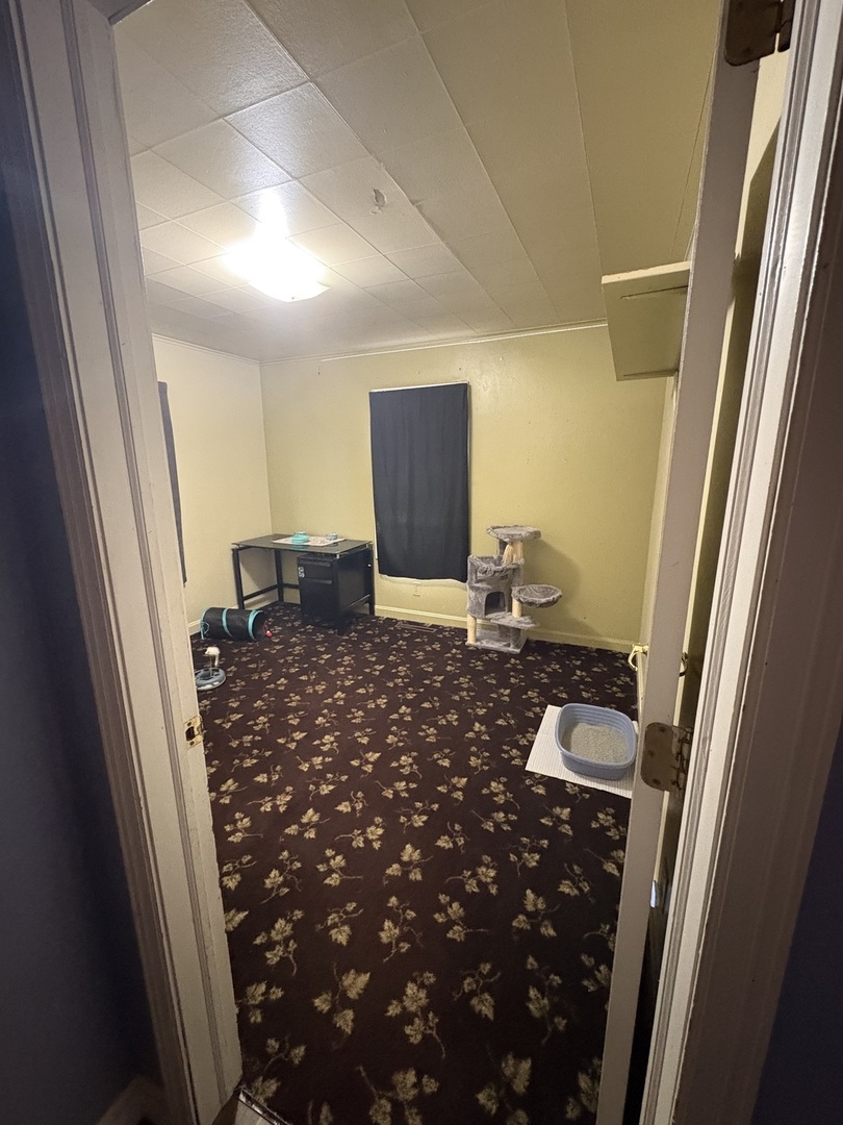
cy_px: 562
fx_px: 455
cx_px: 422
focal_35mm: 14
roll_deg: +0.8
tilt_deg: -11.7
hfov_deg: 85.7
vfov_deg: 102.1
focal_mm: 2.22
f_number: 2.2
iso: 800
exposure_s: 1/30
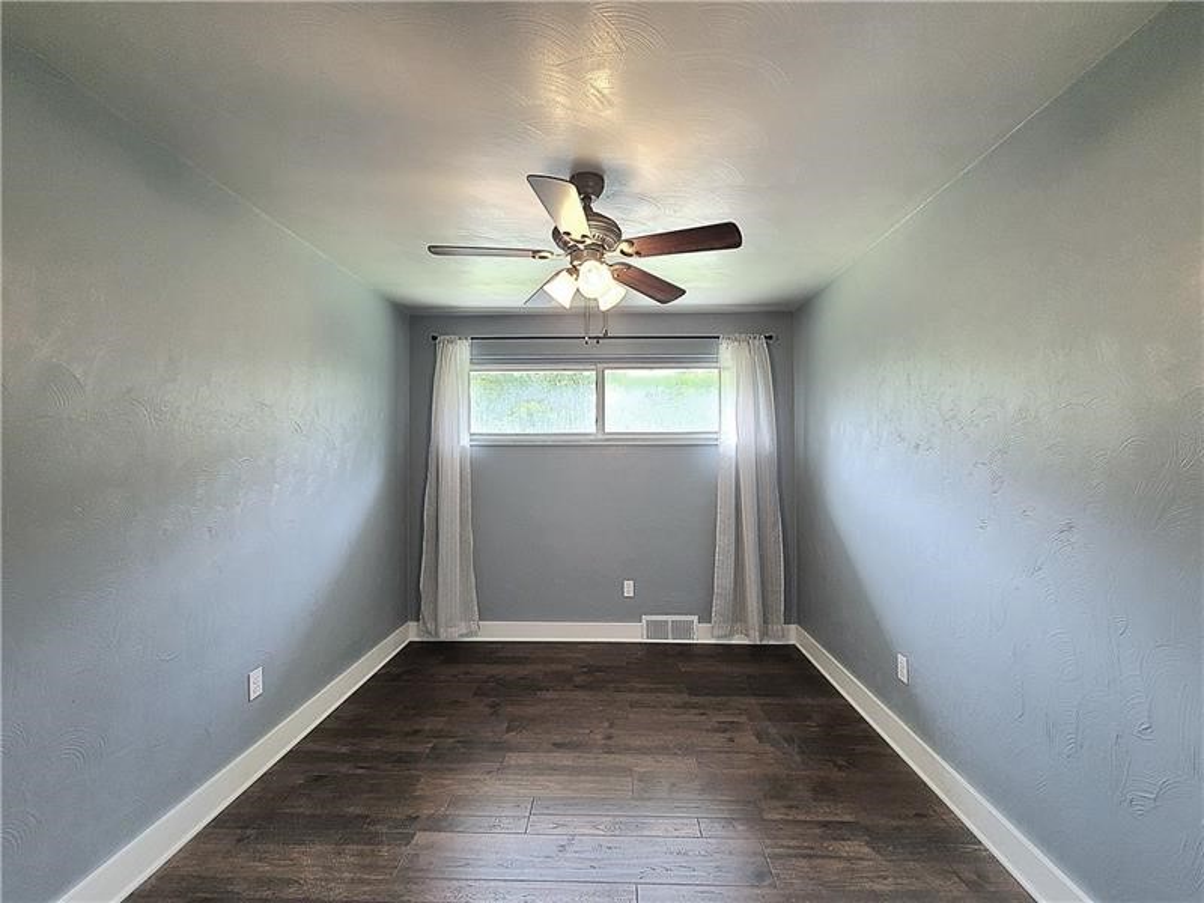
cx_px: 602
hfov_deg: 106.2
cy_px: 452
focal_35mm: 13
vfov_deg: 89.9
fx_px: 452
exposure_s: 1/60.2
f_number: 2.2
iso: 80
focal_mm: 2.2
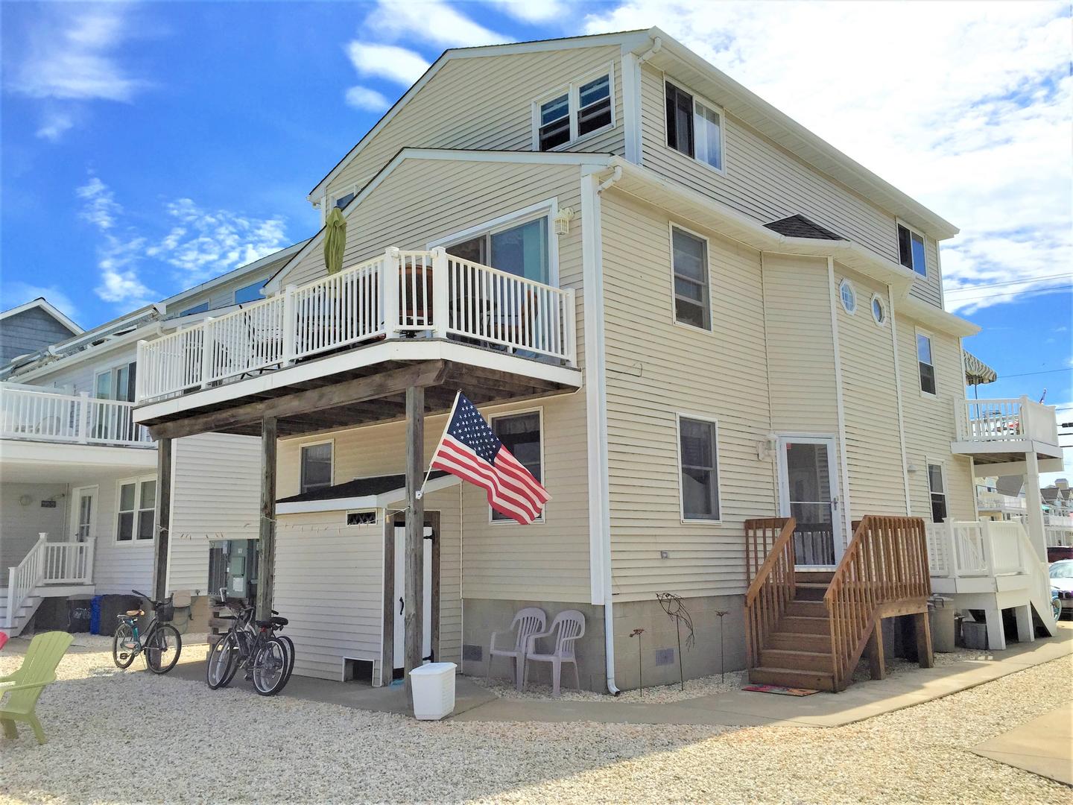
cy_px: 402
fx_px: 899
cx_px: 536
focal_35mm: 29
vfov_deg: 48.2
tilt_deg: +9.5
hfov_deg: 61.7
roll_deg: -0.1
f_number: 2.2
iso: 32
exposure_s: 1/3968
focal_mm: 4.15
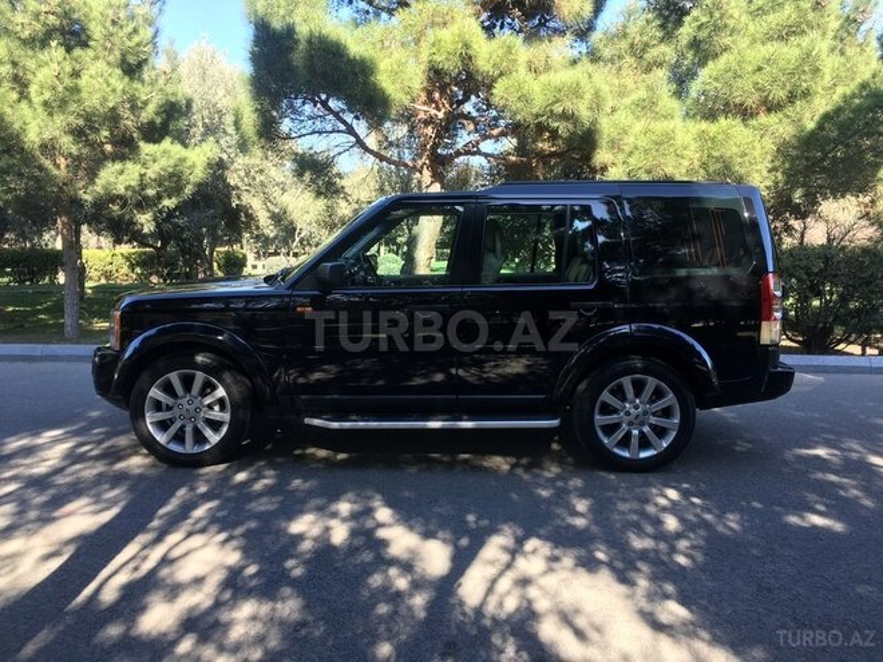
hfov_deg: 61.7
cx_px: 442
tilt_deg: -6.6
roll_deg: +2.0
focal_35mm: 29
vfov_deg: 48.2
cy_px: 331
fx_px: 740
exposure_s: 1/184
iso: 25
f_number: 2.2
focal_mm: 4.15
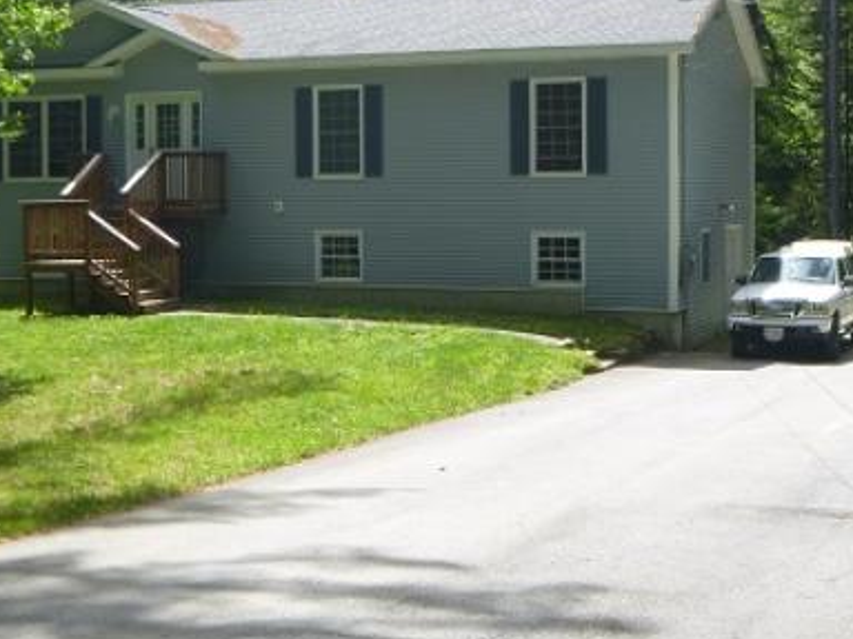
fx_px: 1528
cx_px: 413
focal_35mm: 62
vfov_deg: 23.6
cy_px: 248
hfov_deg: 31.2
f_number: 4.6
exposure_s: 1/200
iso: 100
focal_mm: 7.3
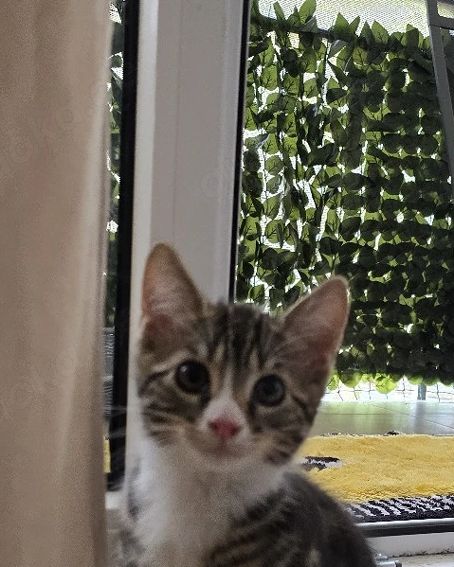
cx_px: 357
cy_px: 408
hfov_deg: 29.6
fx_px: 840
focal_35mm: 50
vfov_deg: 36.7
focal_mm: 6.3
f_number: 1.7
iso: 320
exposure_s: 1/120
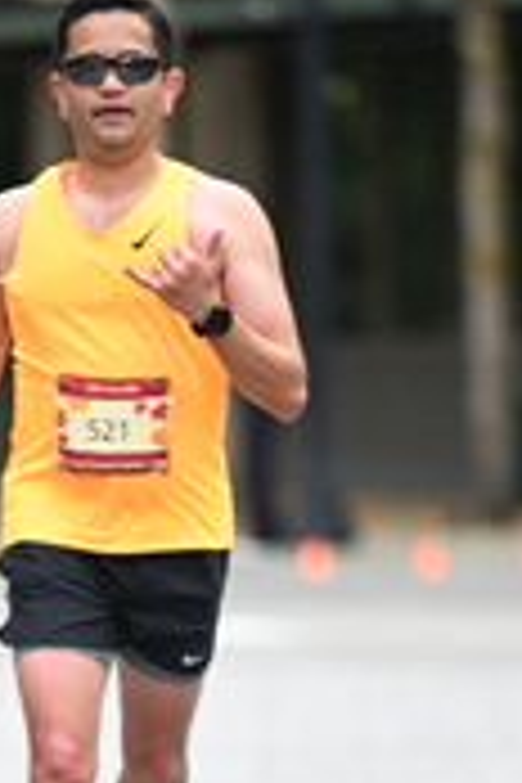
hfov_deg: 2.2
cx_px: 128
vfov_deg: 3.3
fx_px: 13375
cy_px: 891
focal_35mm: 615
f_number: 2.8
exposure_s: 1/1600
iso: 1250
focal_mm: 195
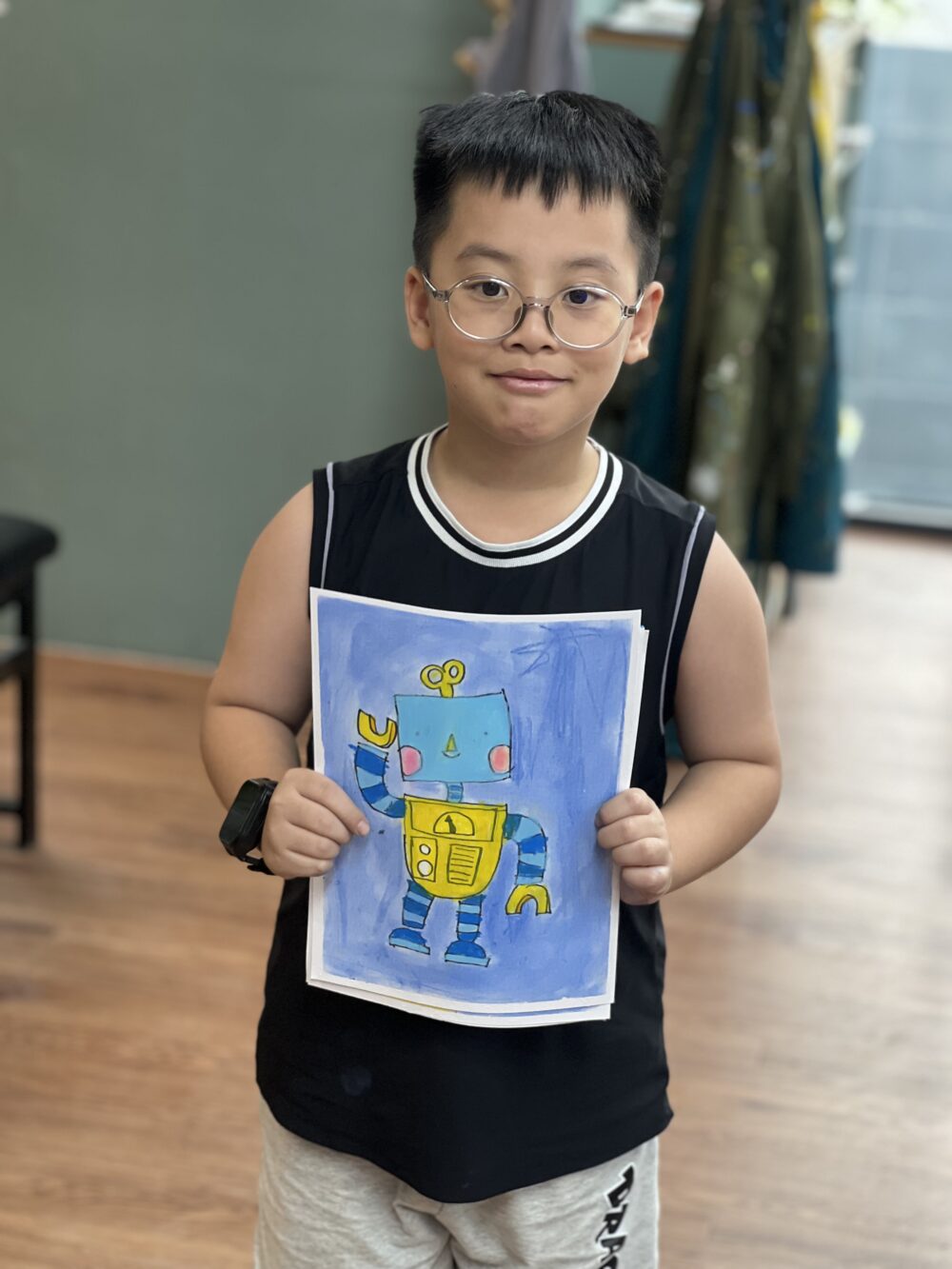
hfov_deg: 19.1
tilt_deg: -15.4
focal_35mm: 77
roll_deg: -4.8
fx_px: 2823
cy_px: 634
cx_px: 476
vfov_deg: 25.3
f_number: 2.8
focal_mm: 9
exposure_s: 1/33
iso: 125
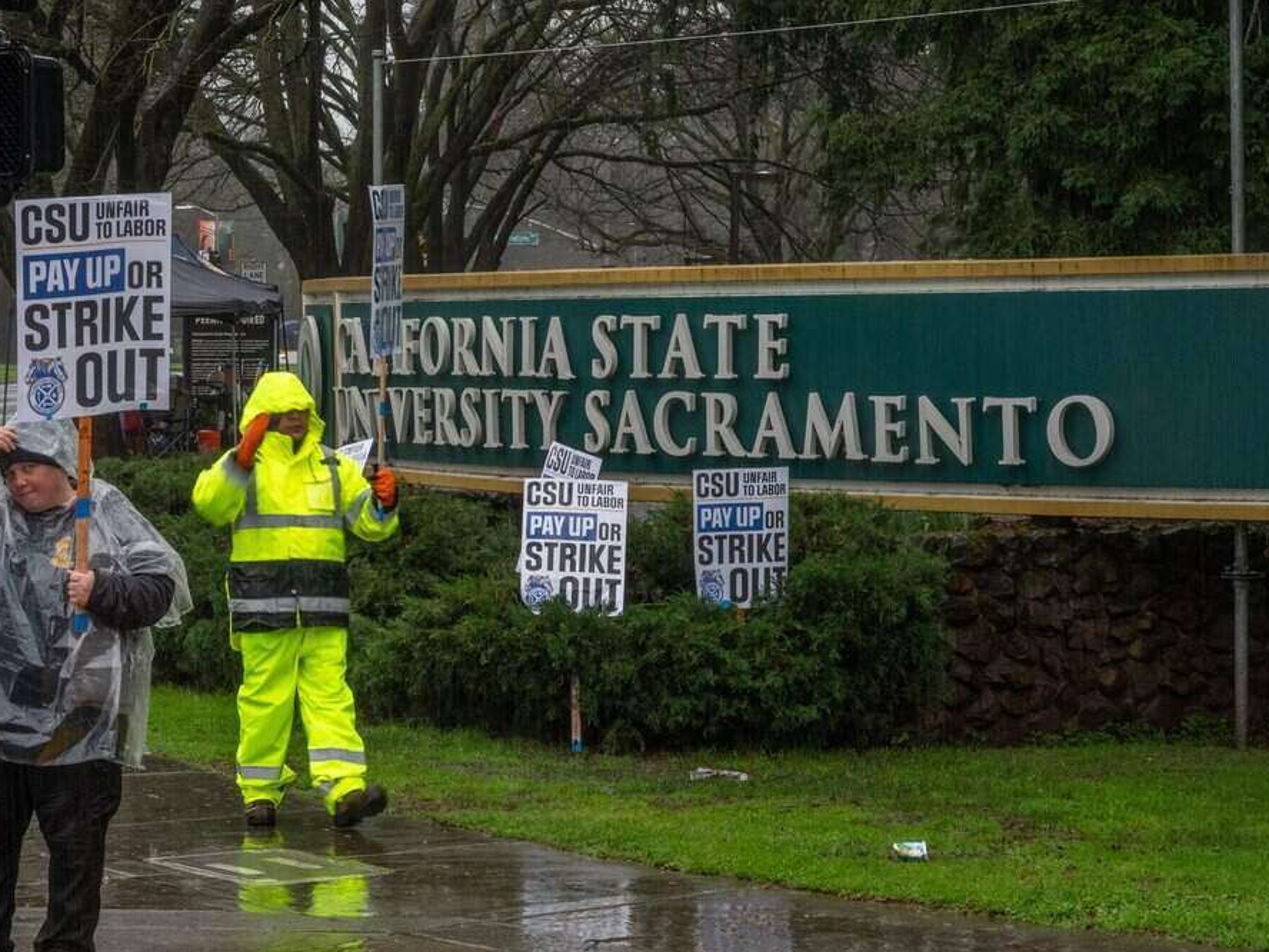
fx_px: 2859
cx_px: 589
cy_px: 546
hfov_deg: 25.0
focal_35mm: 78
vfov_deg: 18.9
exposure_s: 1/40
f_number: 22
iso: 800
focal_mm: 60
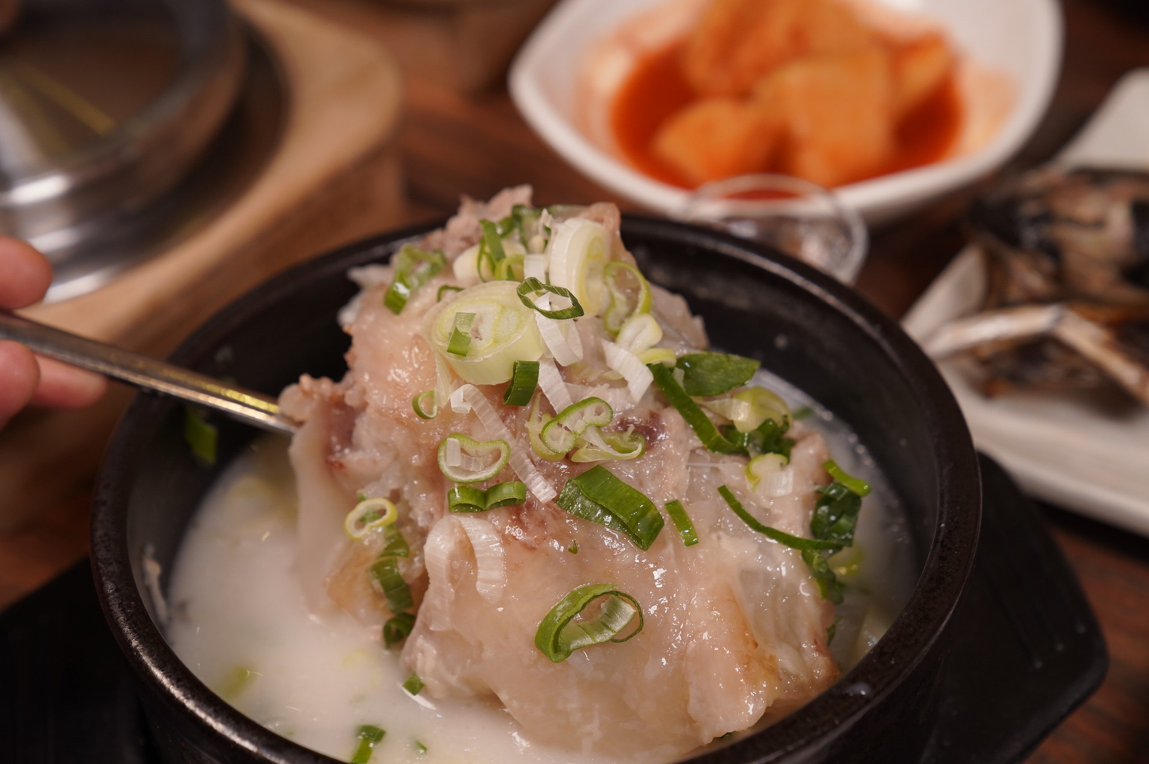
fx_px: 2232
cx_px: 574
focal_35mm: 70
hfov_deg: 28.9
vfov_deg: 19.4
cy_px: 382
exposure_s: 1/400
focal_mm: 70
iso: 1250
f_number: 5
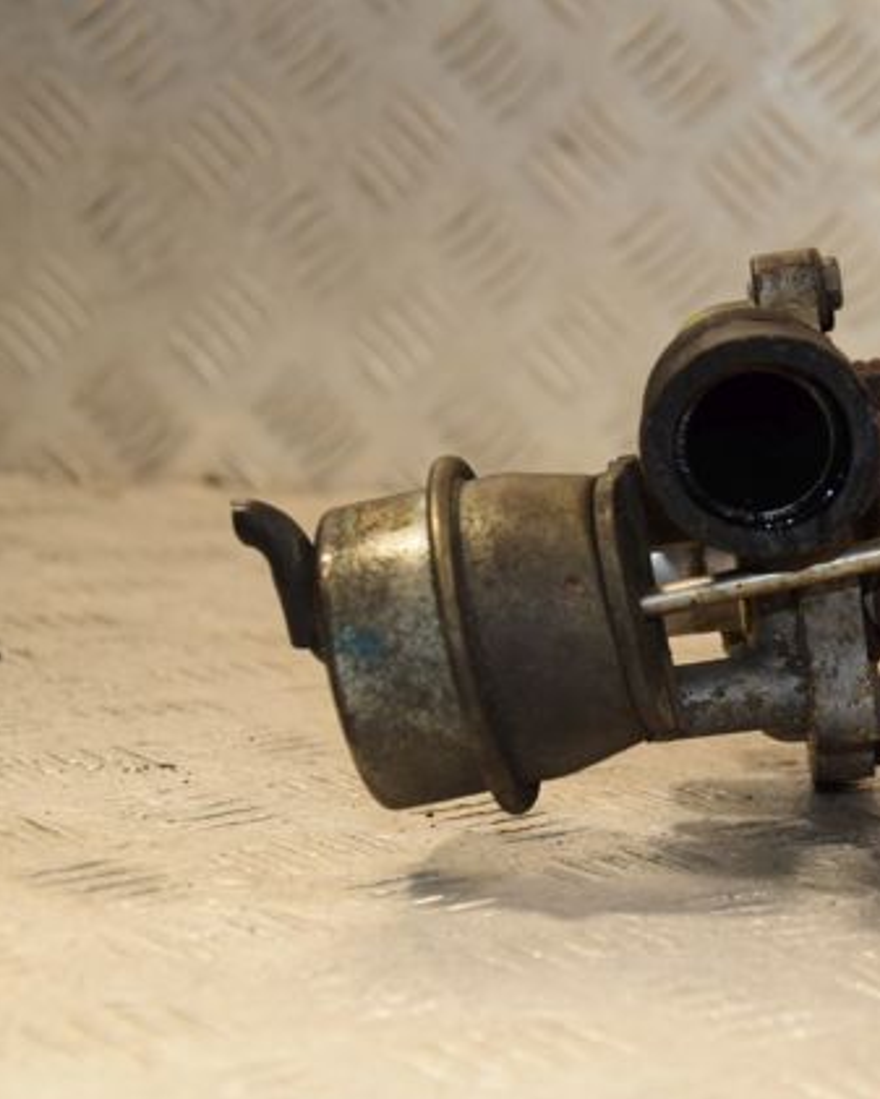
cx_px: 815
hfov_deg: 14.2
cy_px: 553
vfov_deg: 17.9
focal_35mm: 107
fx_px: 3482
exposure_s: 1/200
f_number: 5
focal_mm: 50
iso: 800
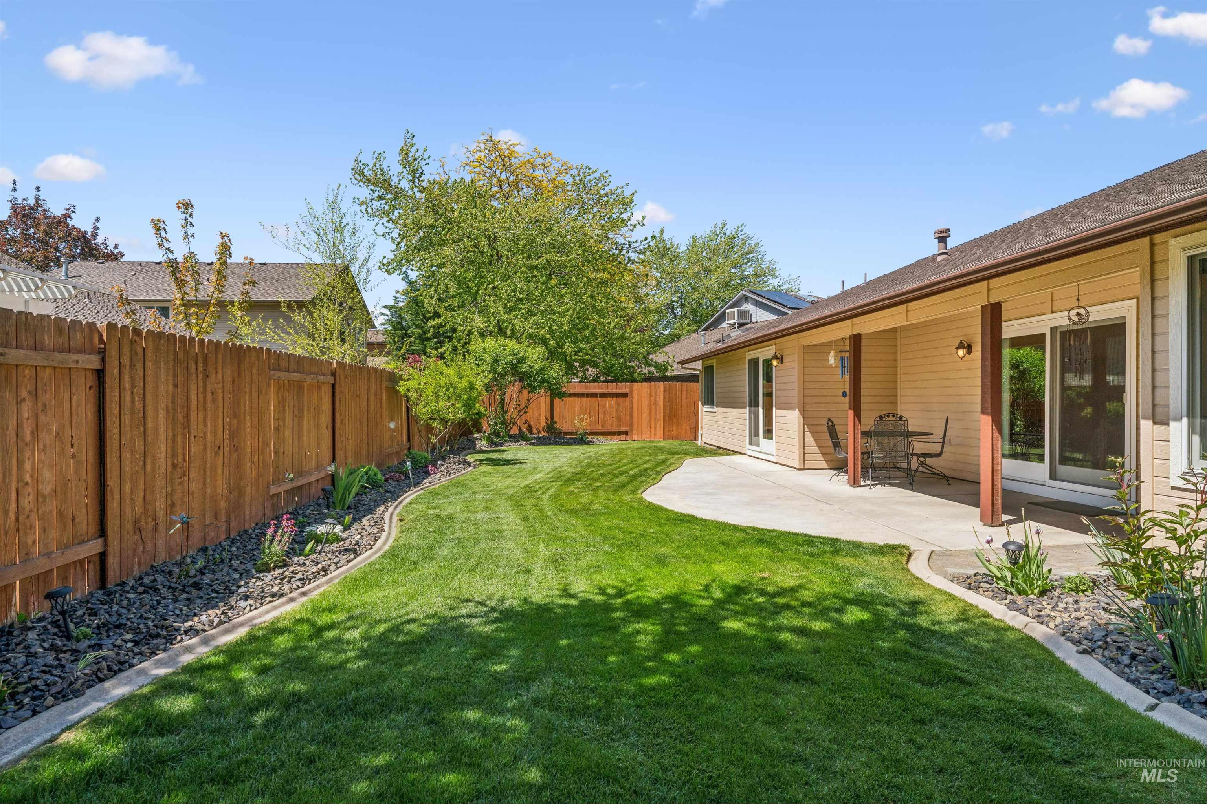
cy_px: 402
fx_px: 671
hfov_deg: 84.0
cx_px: 604
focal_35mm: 20
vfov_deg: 61.9
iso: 400
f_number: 13
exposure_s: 1/250
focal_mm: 20
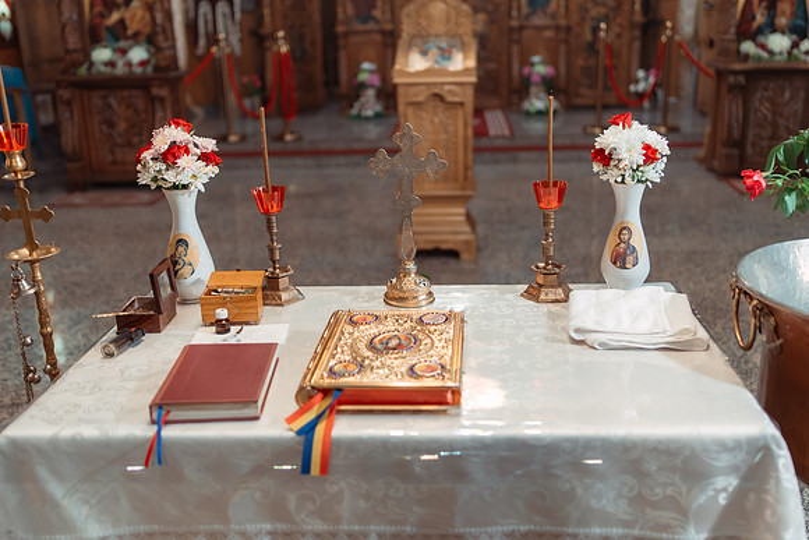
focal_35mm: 38
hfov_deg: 50.8
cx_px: 423
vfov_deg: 35.2
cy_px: 286
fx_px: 851
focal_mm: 35
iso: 1600
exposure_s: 1/200
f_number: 1.8
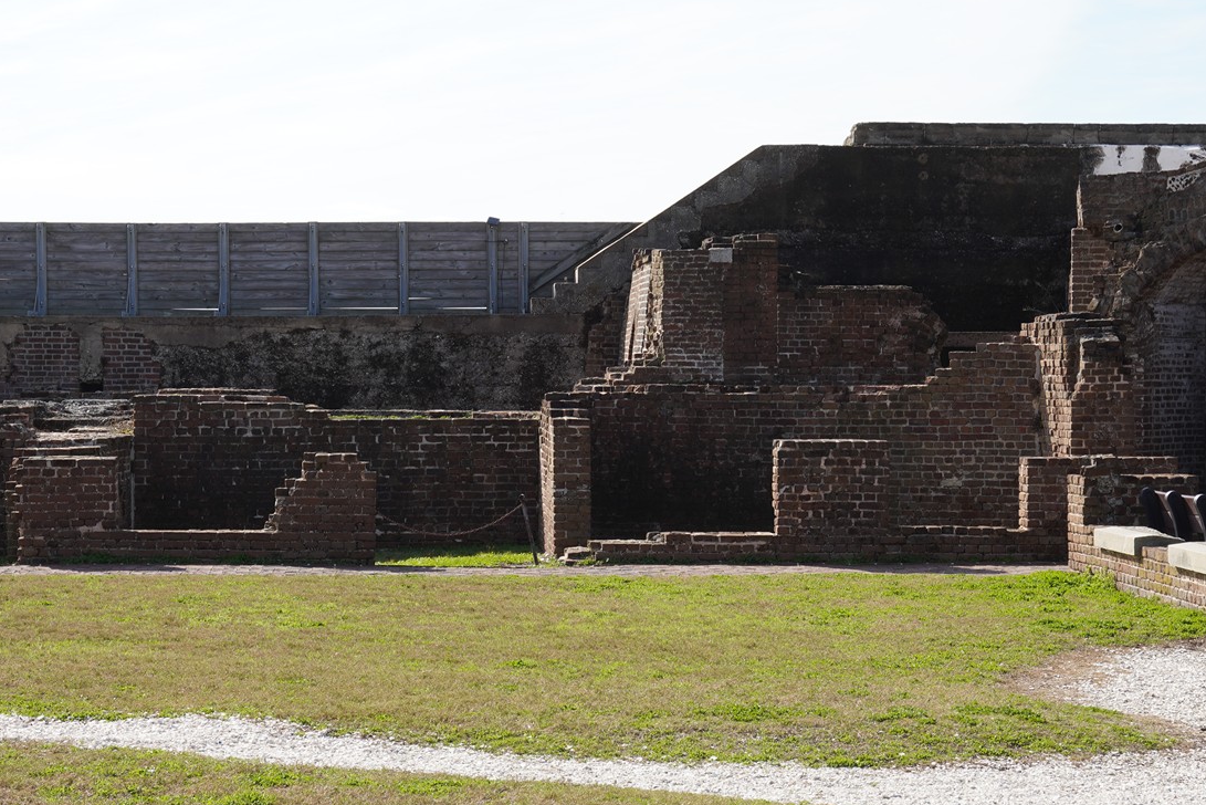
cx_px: 586
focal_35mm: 88
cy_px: 386
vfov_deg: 15.5
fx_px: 2949
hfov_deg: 23.1
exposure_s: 1/100
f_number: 11
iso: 100
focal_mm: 48
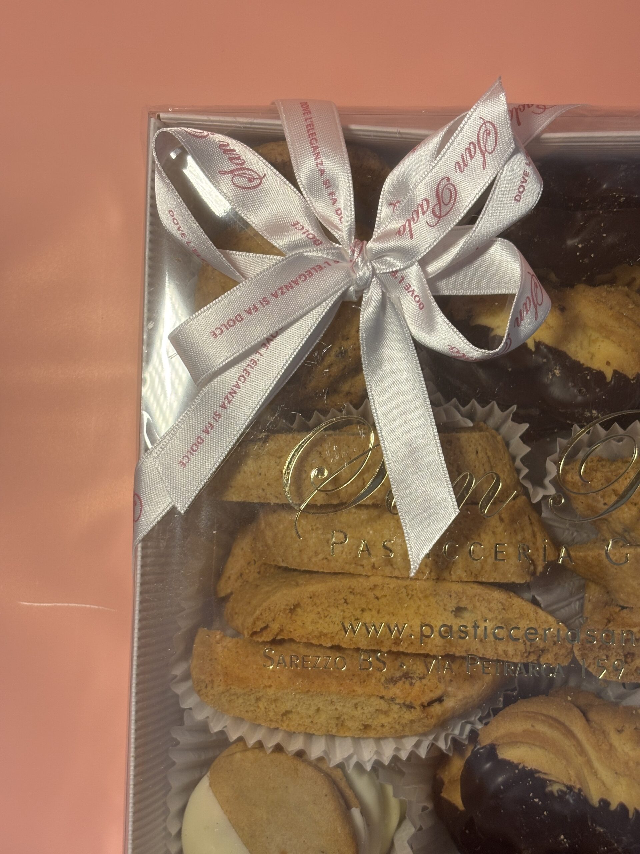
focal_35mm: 52
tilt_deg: -85.9
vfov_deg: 36.8
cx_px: 320
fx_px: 1282
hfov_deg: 28.0
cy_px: 427
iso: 50
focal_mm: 5.96
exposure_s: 1/50
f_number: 1.6
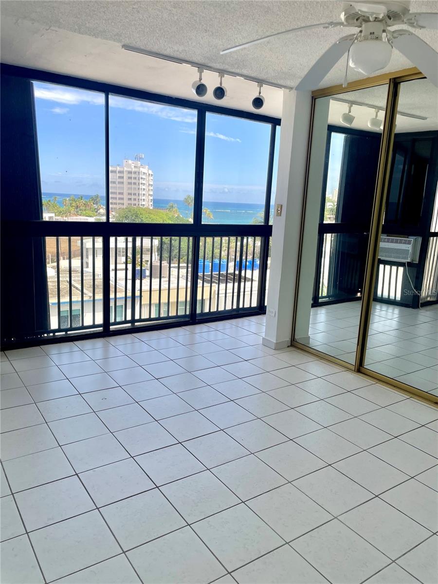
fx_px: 439
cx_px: 219
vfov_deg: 67.3
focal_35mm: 26
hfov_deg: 53.1
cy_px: 292
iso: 32
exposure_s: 1/882
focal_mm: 4.2
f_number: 1.6
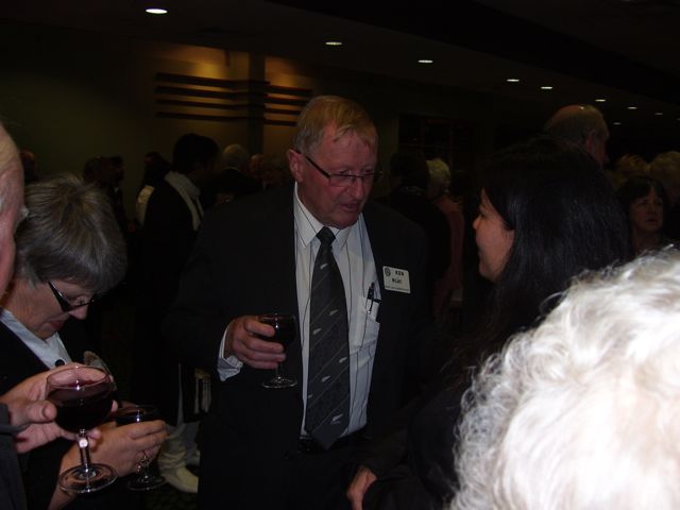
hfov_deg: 51.4
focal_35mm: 36
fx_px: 707
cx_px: 340
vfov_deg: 39.7
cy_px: 255
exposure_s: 1/60
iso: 80
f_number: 2.7
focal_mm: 6
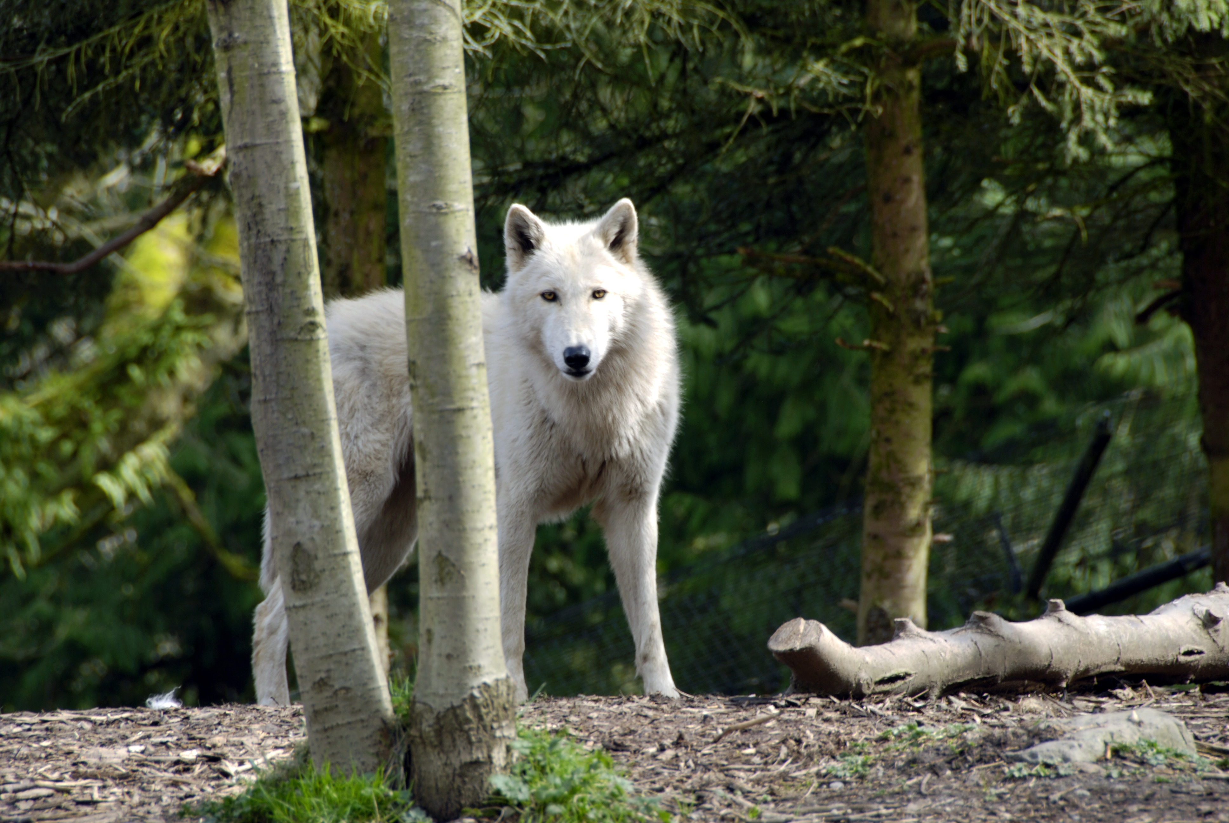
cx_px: 614
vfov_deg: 4.6
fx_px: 10254
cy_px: 412
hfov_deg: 6.9
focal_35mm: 300
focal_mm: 200
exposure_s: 1/50
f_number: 8
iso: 100
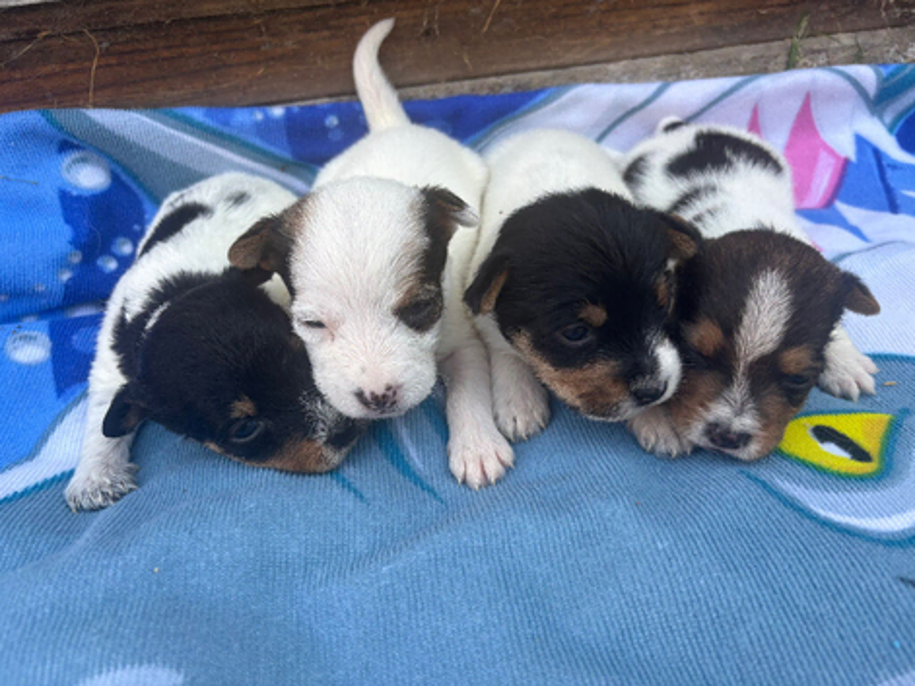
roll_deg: +4.4
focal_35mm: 26
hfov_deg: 67.3
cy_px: 343
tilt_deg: -38.2
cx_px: 458
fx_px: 687
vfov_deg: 53.0
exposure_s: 1/339
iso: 50
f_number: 1.6
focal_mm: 5.96
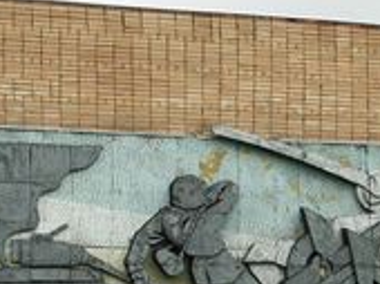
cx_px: 286
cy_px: 253
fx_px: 1085
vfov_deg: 14.8
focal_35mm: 99
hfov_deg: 19.7
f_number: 4.5
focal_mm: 11
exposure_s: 1/100
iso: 50
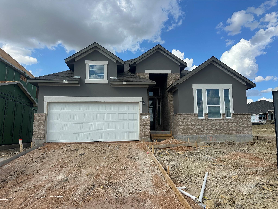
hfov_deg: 71.6
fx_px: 193
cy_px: 104
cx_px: 139
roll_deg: +0.7
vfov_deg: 56.8
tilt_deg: +9.1
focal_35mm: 24
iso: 80
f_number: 1.78
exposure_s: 1/4016
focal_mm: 6.86
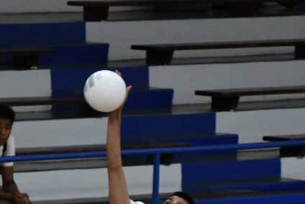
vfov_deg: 2.6
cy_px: 235
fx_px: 4417
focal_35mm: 521
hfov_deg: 4.0
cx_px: 127
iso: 10000
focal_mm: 145
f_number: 6
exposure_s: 1/800
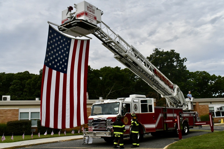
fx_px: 212
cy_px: 74
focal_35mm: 34
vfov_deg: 38.9
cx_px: 112
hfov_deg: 55.8
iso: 3200
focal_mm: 23
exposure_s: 1/1600
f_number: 20
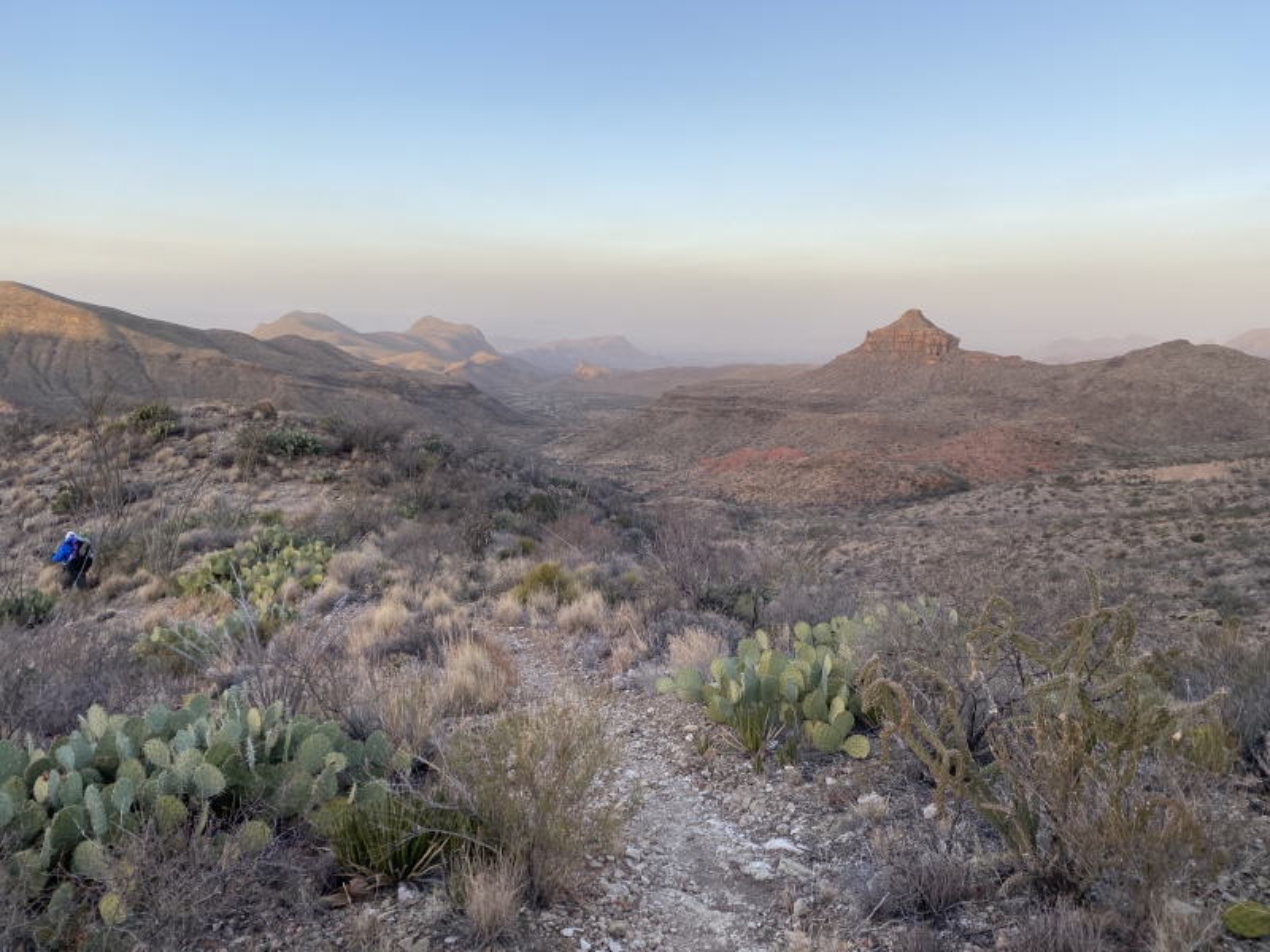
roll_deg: -1.1
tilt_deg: -12.7
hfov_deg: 67.3
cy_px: 476
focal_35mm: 26
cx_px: 635
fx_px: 954
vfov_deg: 53.1
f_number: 1.8
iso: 32
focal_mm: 4.25
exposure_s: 1/560
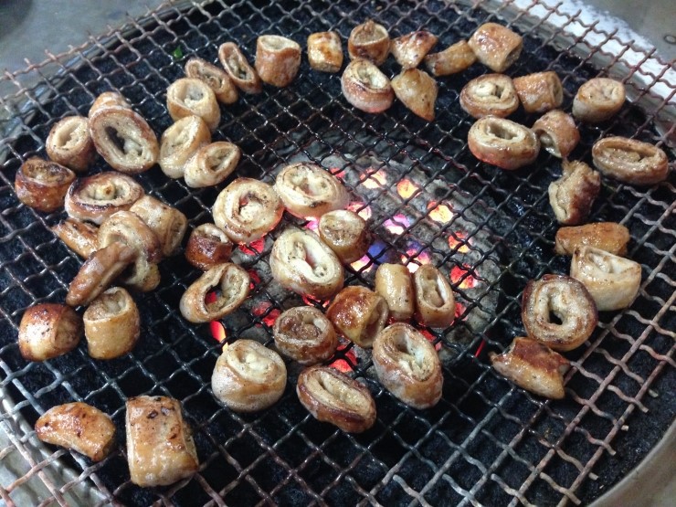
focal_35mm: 33
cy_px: 254
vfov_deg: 42.9
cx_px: 338
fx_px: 644
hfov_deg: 55.4
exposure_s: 1/15
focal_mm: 4.12
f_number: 2.4
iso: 500
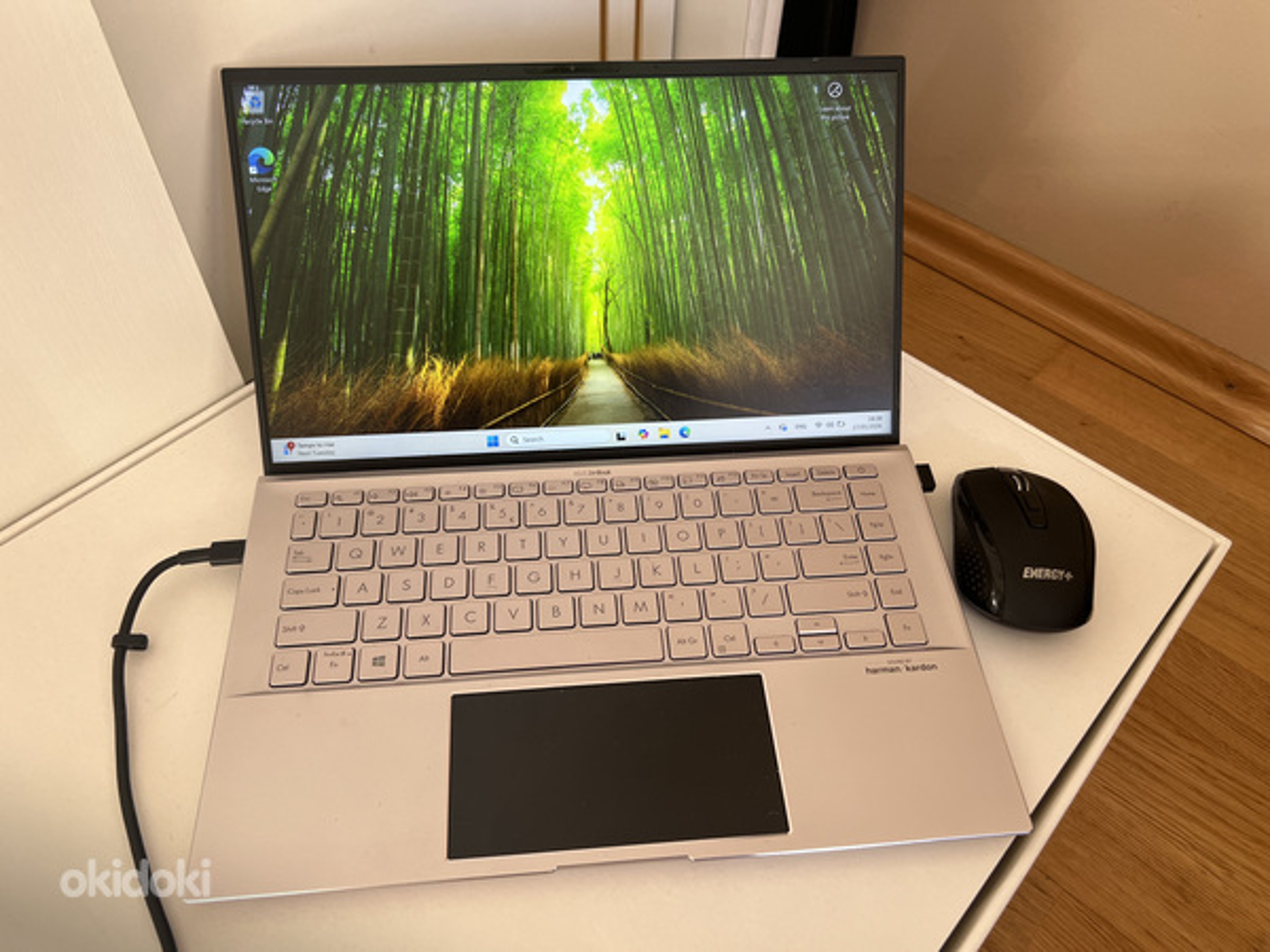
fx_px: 954
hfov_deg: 67.3
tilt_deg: -51.4
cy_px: 476
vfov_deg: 53.1
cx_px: 635
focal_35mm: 26
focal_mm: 5.7
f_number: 1.5
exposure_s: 1/121
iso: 64
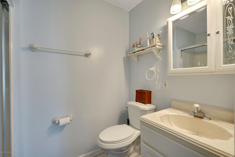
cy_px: 78
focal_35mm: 16
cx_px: 118
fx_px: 104
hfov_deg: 96.7
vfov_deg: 73.7
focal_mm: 16
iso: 250
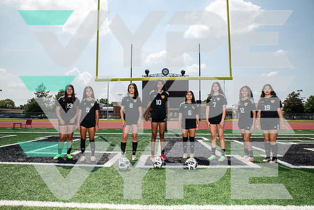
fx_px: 209
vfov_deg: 53.2
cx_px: 157
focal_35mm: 24
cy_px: 105
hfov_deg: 73.7
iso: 100
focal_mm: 24
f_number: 7.1
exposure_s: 1/320
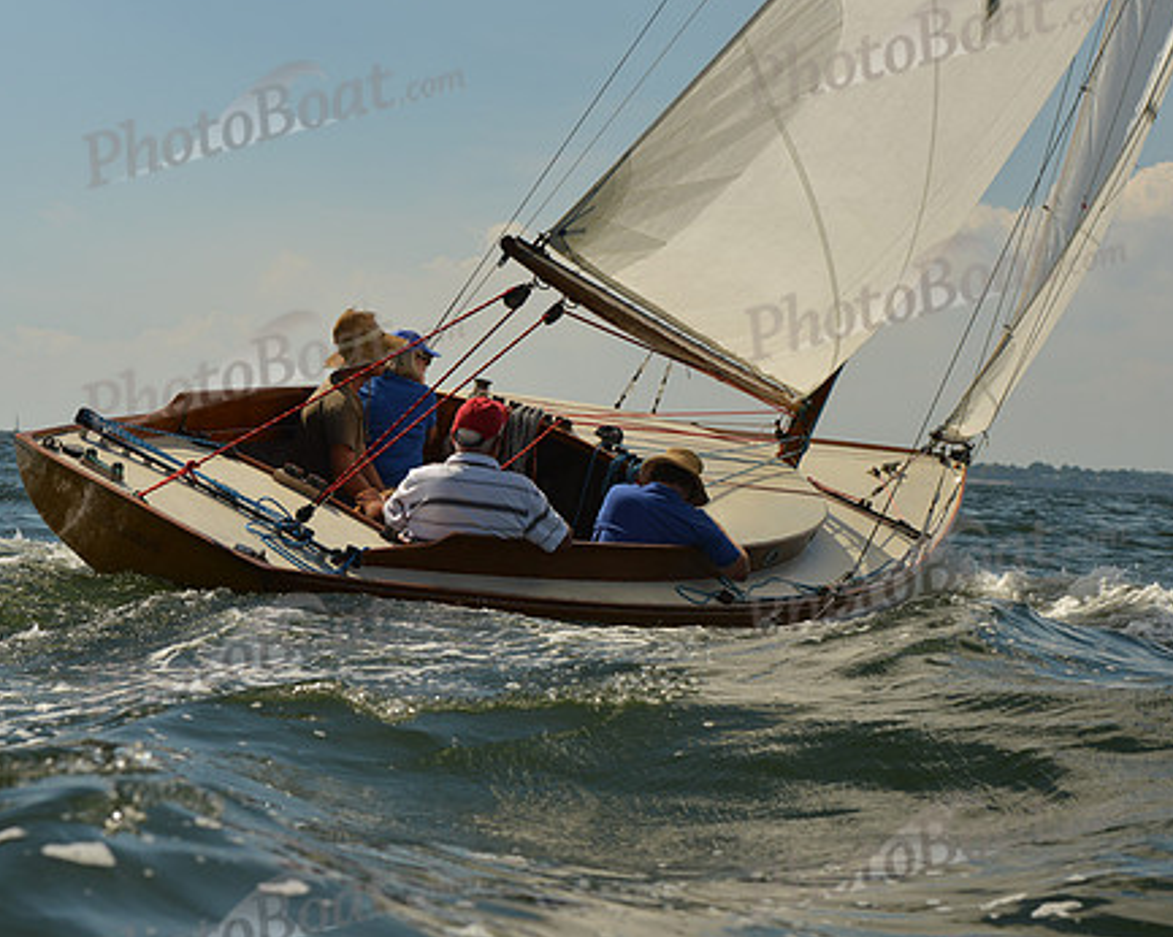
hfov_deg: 21.7
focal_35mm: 88
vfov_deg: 17.5
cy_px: 470
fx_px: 3054
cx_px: 607
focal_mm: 70
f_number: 8
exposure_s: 1/800
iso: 400
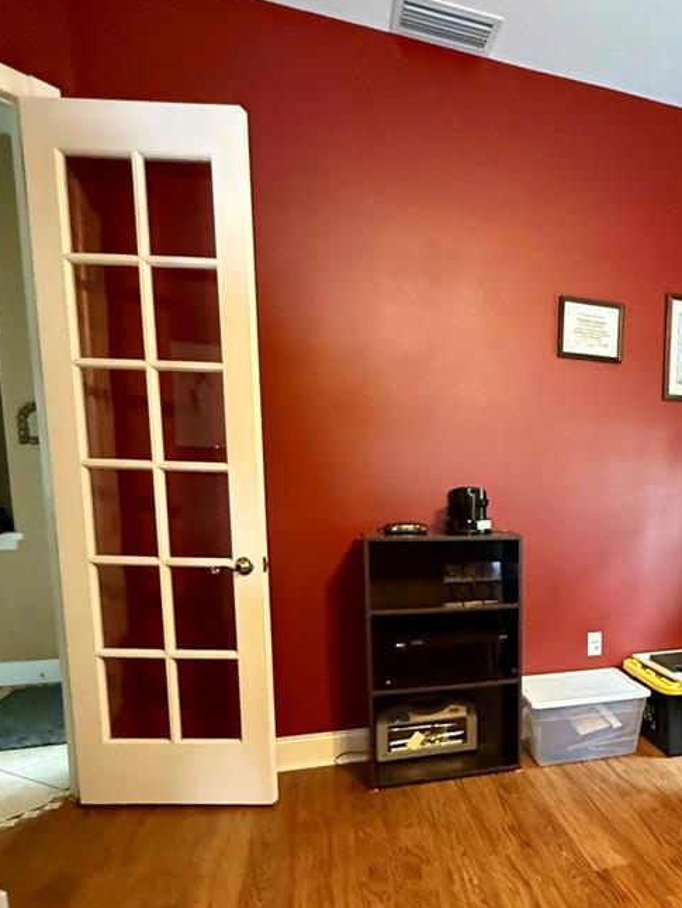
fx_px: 683
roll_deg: -2.0
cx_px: 591
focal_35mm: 26
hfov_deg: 48.5
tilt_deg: -6.9
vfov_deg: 66.1
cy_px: 575
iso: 1250
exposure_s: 1/40
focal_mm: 2.22
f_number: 2.2
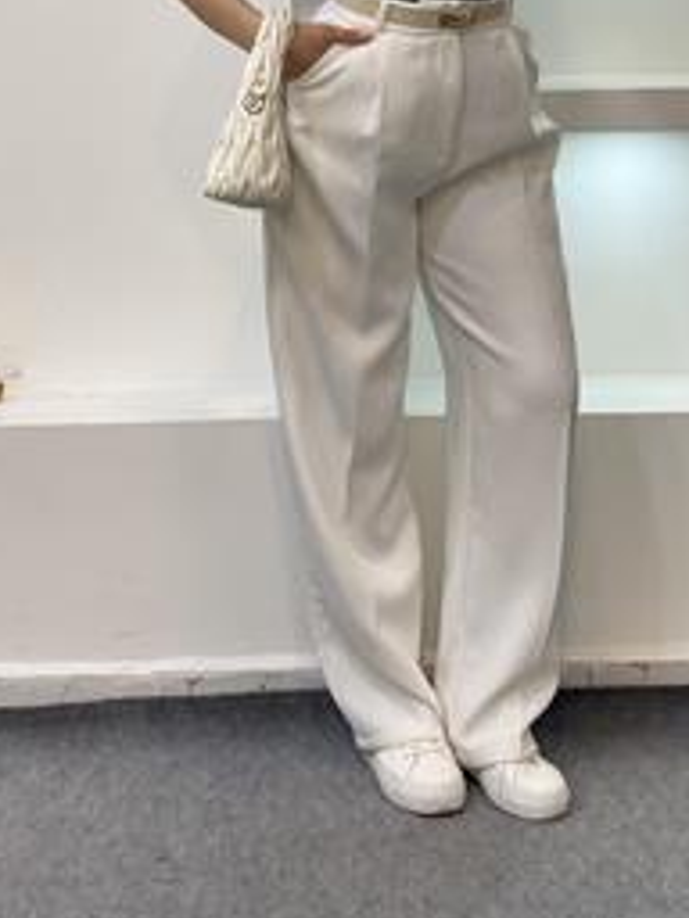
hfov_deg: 17.6
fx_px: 2229
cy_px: 192
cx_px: 420
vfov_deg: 23.0
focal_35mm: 84
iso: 64
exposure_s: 1/100
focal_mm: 6
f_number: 2
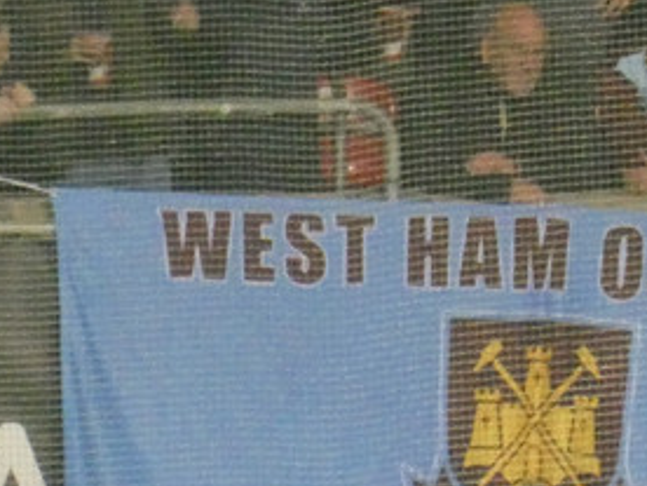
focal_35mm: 2768
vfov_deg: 0.5
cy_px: 484
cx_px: 532
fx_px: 51736
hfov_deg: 0.7
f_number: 6.4
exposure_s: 1/50
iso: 1600
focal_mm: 129
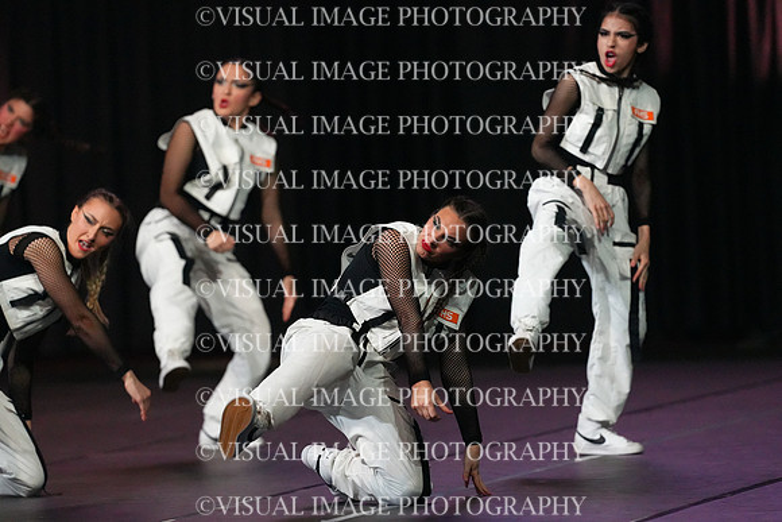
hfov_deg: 6.9
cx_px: 391
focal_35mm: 300
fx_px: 6518
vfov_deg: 4.6
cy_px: 261
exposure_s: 1/1250
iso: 16000
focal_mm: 300
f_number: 3.5
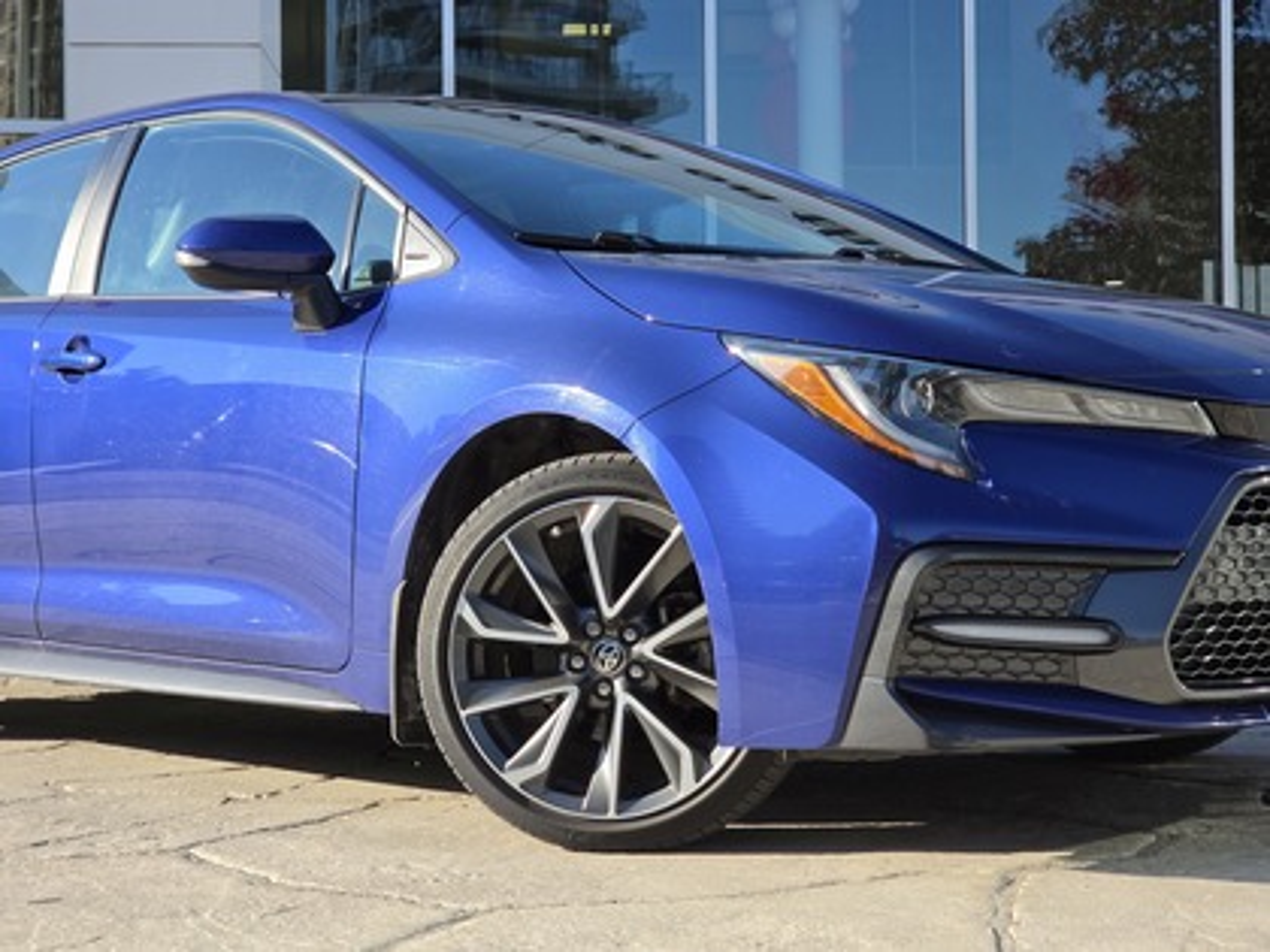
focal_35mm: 69
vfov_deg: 21.3
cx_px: 635
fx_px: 2531
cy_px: 476
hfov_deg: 28.2
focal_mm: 7
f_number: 2.4
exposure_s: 1/334
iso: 25
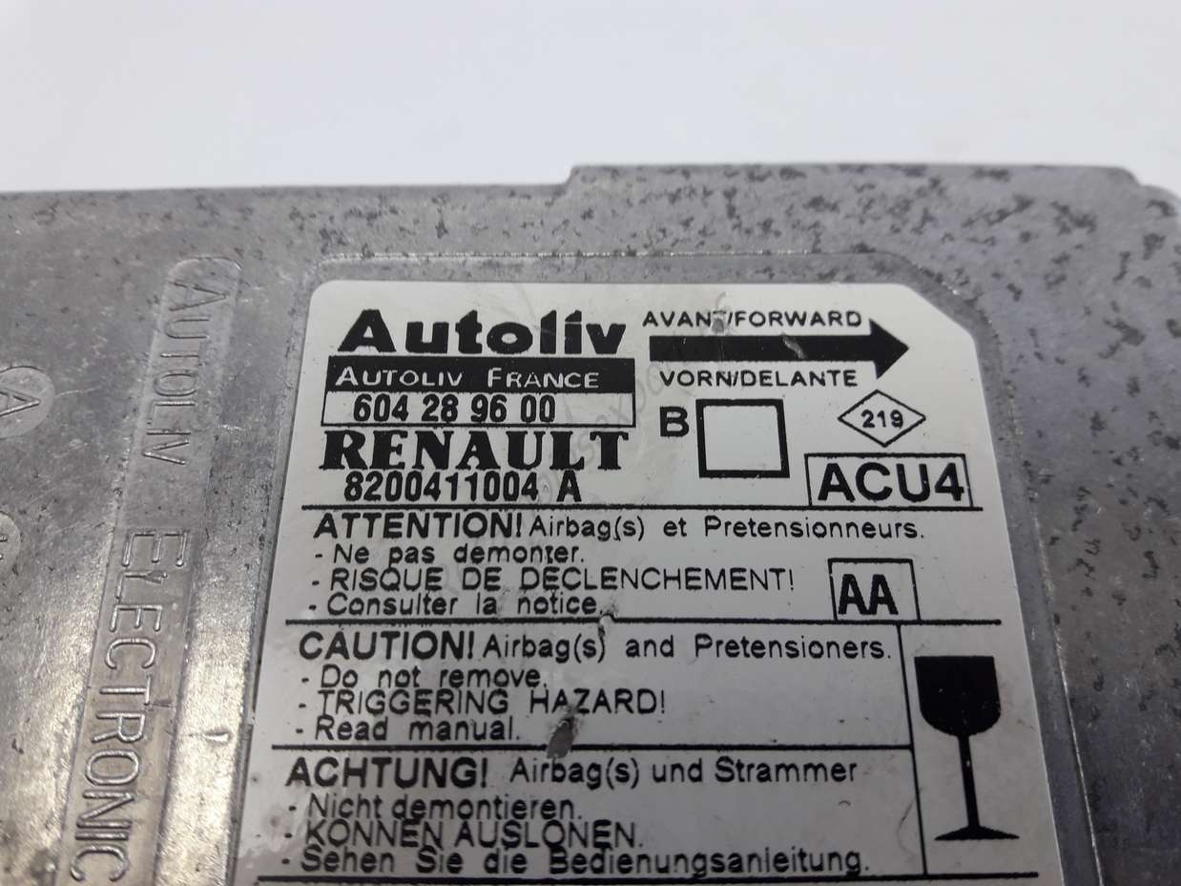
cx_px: 590
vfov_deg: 49.7
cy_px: 443
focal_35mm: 28
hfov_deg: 63.5
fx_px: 955
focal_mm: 3.7
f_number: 1.9
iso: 50
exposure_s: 1/50
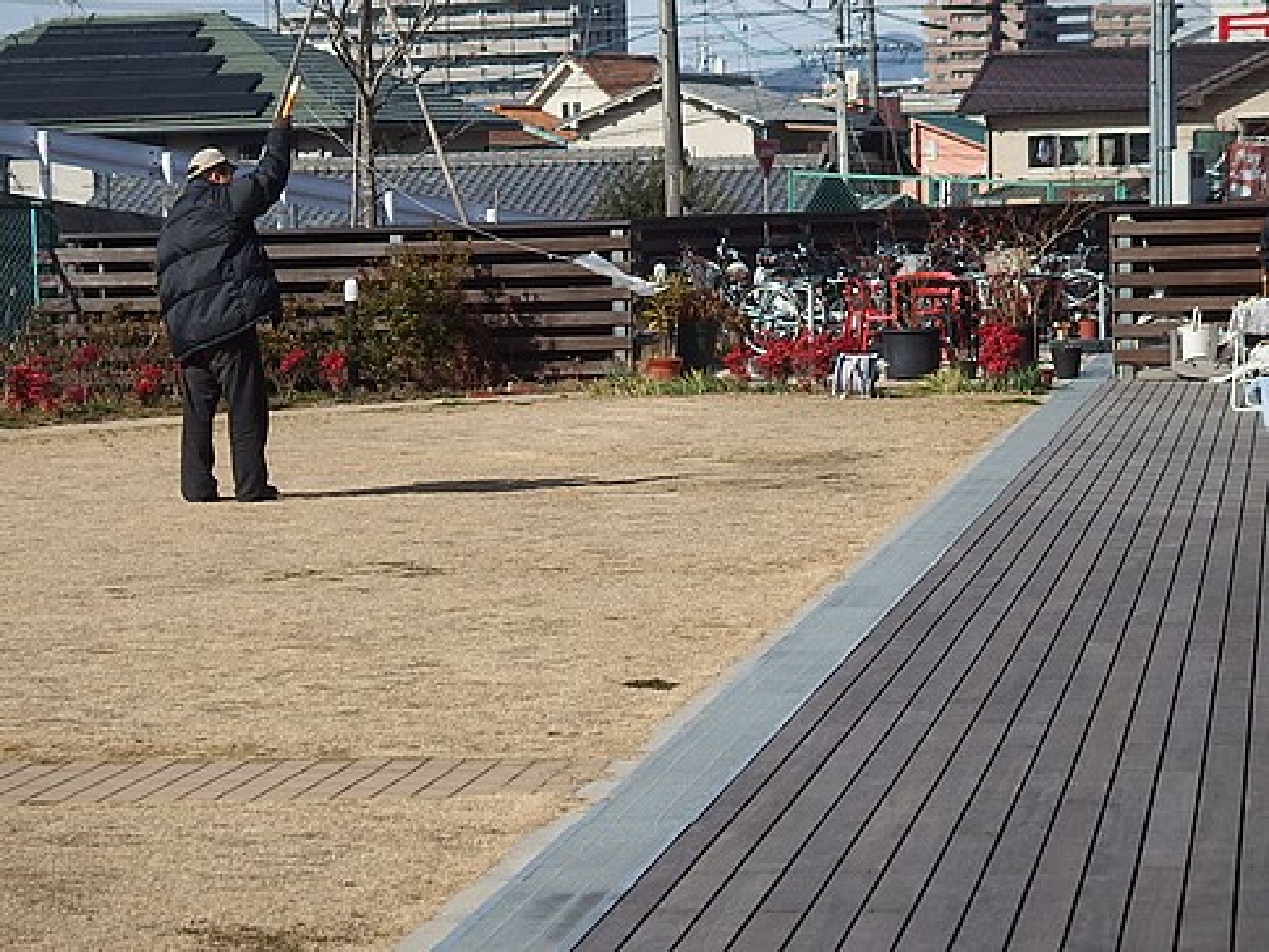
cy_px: 476
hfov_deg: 15.2
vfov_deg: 11.4
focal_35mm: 130
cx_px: 634
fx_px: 4767
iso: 100
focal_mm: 23.5
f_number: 2.8
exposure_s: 1/2000
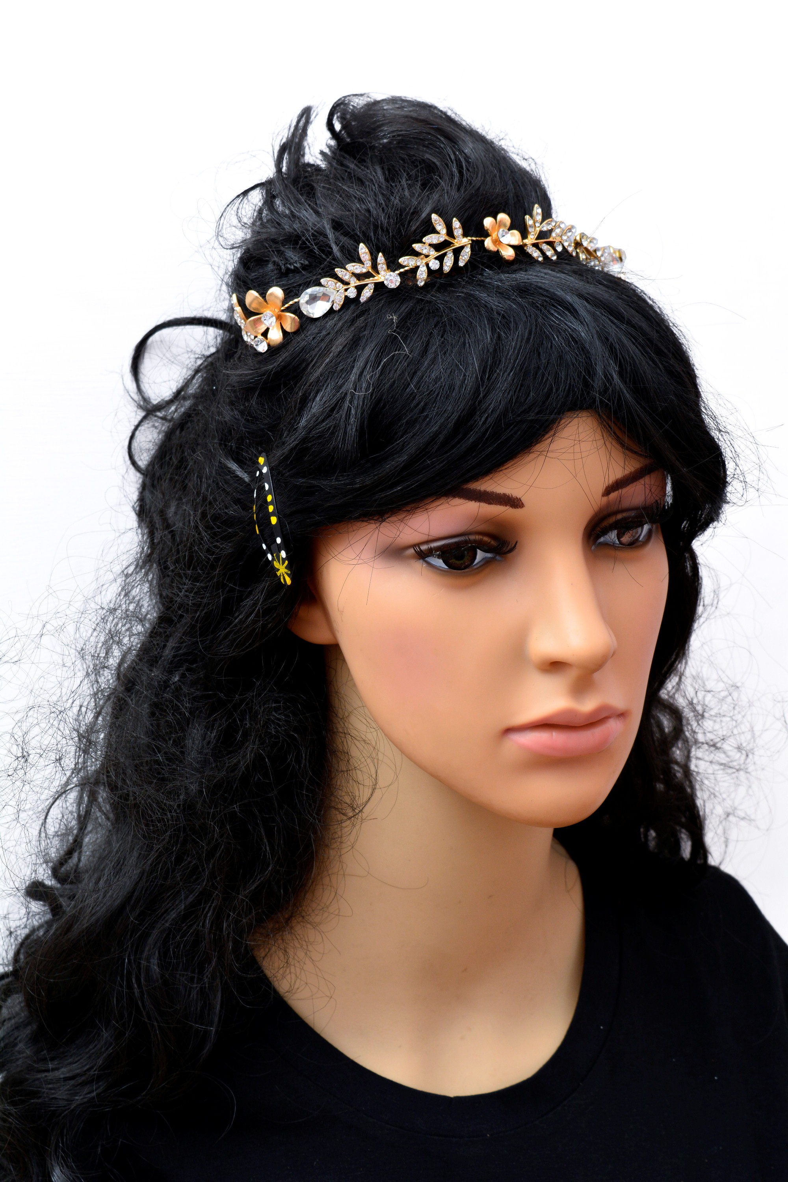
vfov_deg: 31.9
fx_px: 2068
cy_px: 591
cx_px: 394
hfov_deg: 21.6
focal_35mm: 63
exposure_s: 1/80
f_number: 10
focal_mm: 42
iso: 200
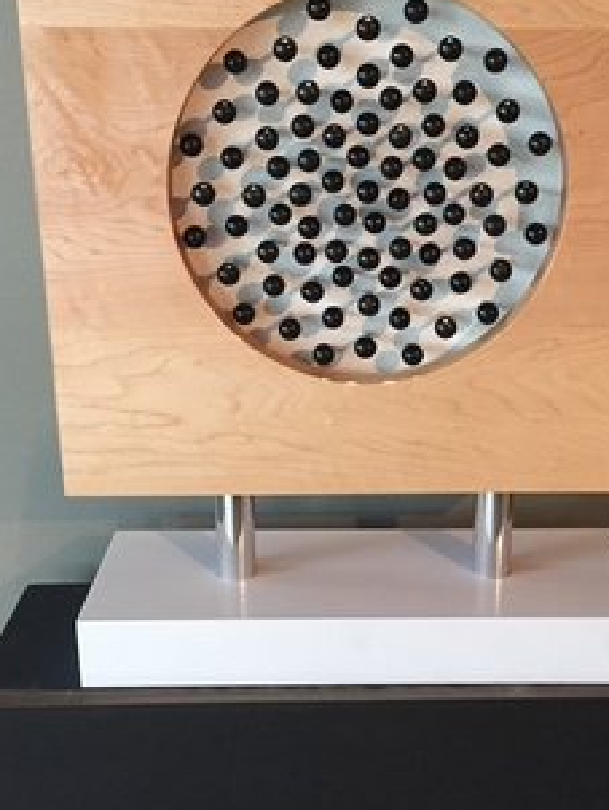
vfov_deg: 39.6
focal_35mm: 48
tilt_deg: -16.6
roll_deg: +0.4
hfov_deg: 30.3
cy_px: 370
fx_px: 1124
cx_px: 353
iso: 200
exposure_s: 1/30
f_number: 2.2
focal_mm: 4.15
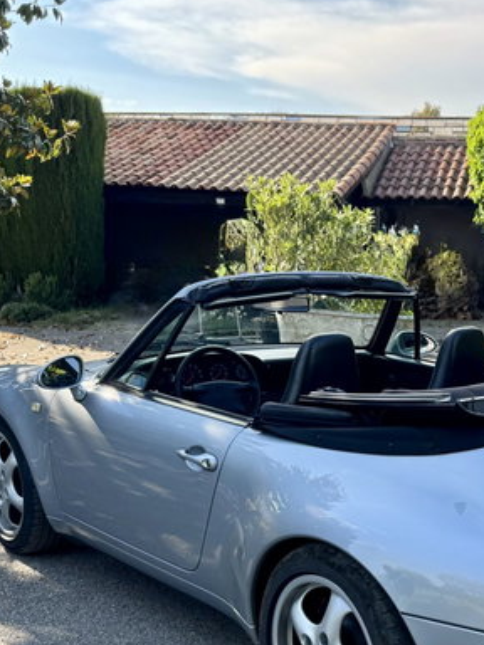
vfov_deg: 39.2
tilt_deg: -11.0
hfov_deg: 28.6
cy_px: 432
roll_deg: -2.3
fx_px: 895
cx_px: 467
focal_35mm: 48
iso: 80
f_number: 1.78
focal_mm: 6.76
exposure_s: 1/832
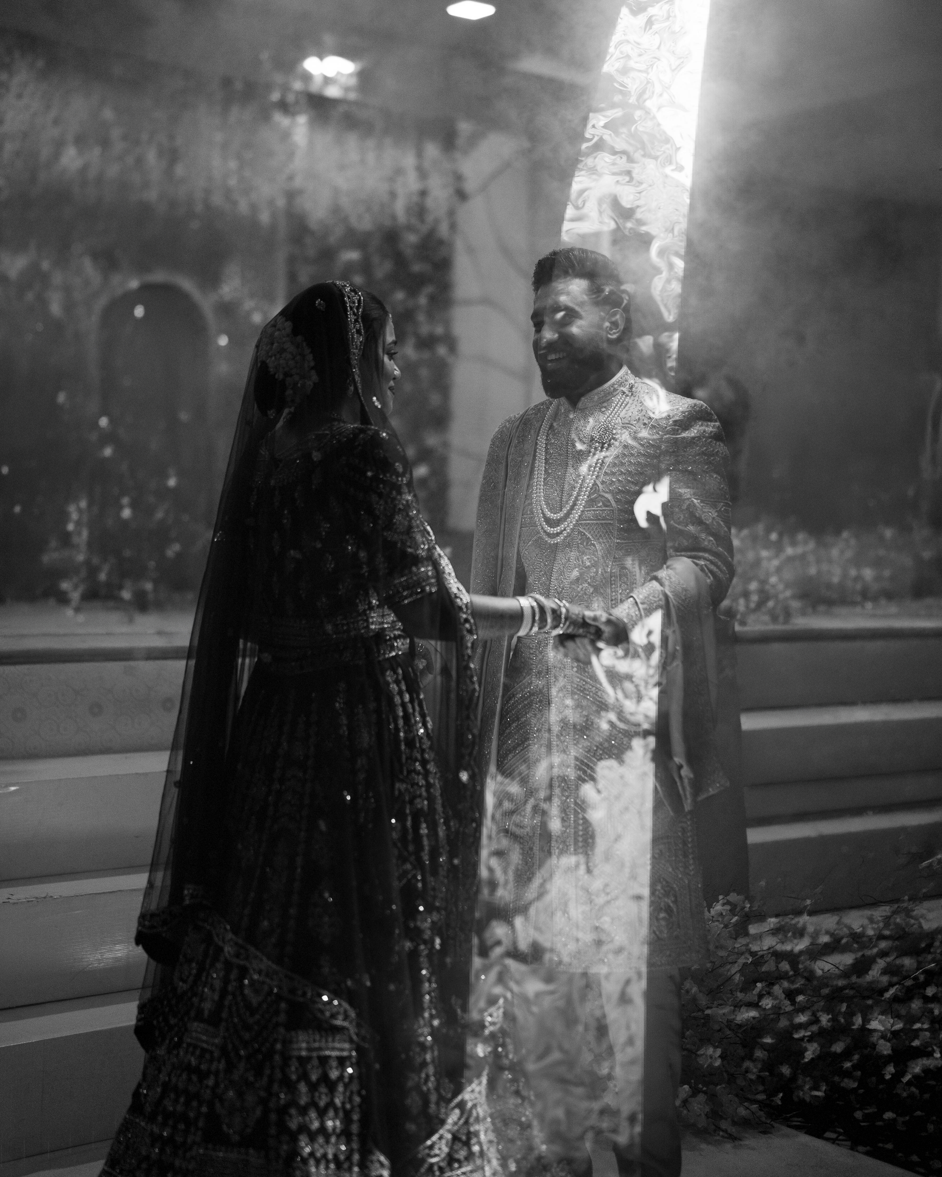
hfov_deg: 26.7
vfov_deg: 33.0
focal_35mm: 57
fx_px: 1986
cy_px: 536
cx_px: 472
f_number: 1.4
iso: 320
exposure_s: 1/500
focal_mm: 50
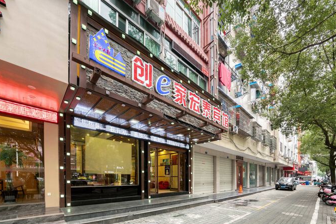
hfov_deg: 104.2
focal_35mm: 14
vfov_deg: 81.1
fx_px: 131
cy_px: 118
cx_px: 175
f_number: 10
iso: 400
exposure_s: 1/200
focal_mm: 13
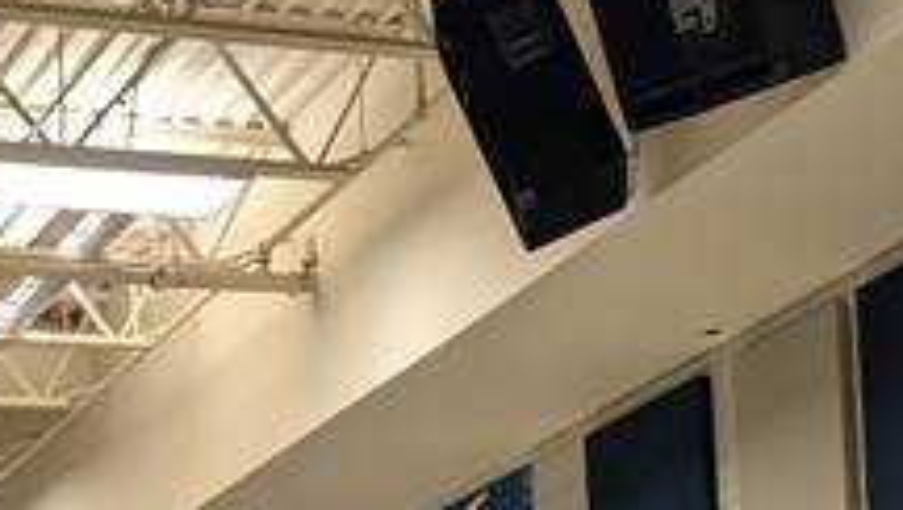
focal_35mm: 124
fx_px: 2972
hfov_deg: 17.3
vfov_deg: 8.9
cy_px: 1219
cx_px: 539
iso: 182
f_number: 1.68
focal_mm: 6.9
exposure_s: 1/120
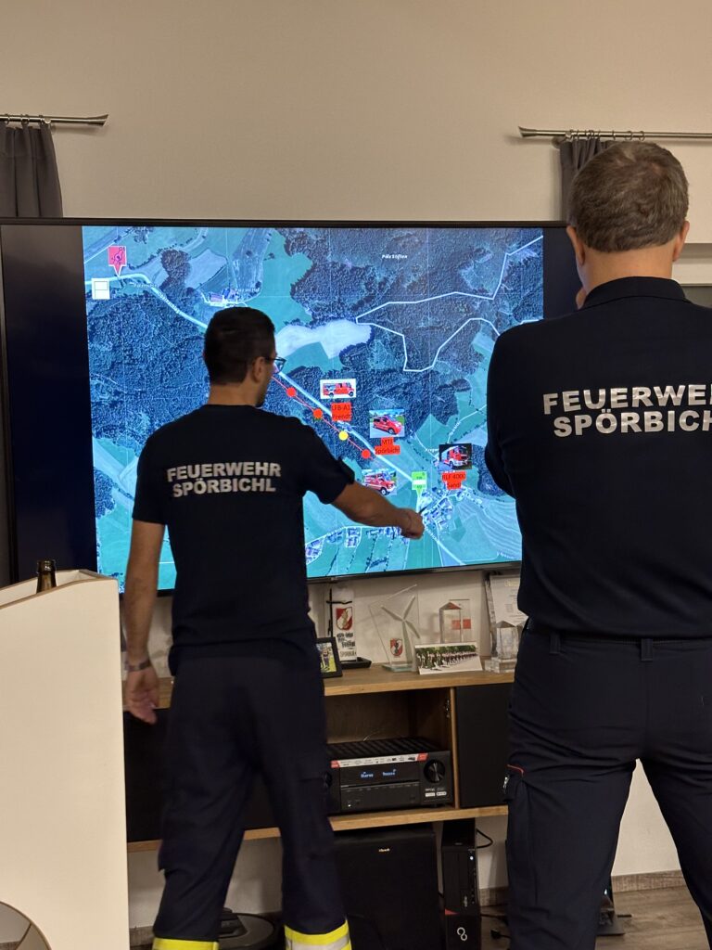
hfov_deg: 30.3
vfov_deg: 39.7
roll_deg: +1.7
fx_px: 1316
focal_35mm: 48
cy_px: 475
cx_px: 356
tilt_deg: +3.3
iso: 250
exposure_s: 1/40
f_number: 1.78
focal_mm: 6.86
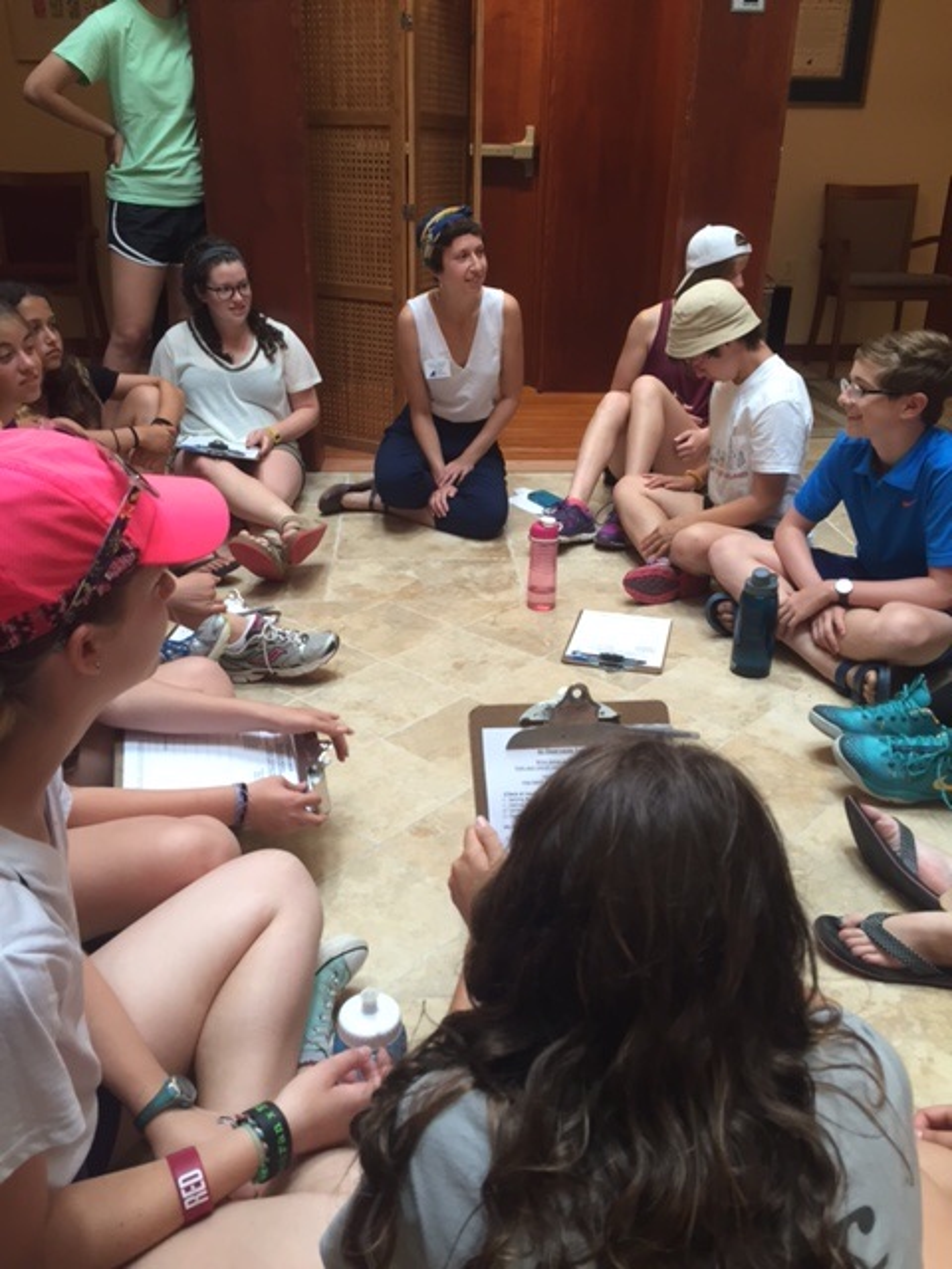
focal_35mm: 29
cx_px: 476
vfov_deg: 61.7
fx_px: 1063
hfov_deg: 48.2
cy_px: 634
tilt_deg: -24.1
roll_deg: +0.0
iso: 80
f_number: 2.2
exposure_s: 1/30
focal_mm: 4.15
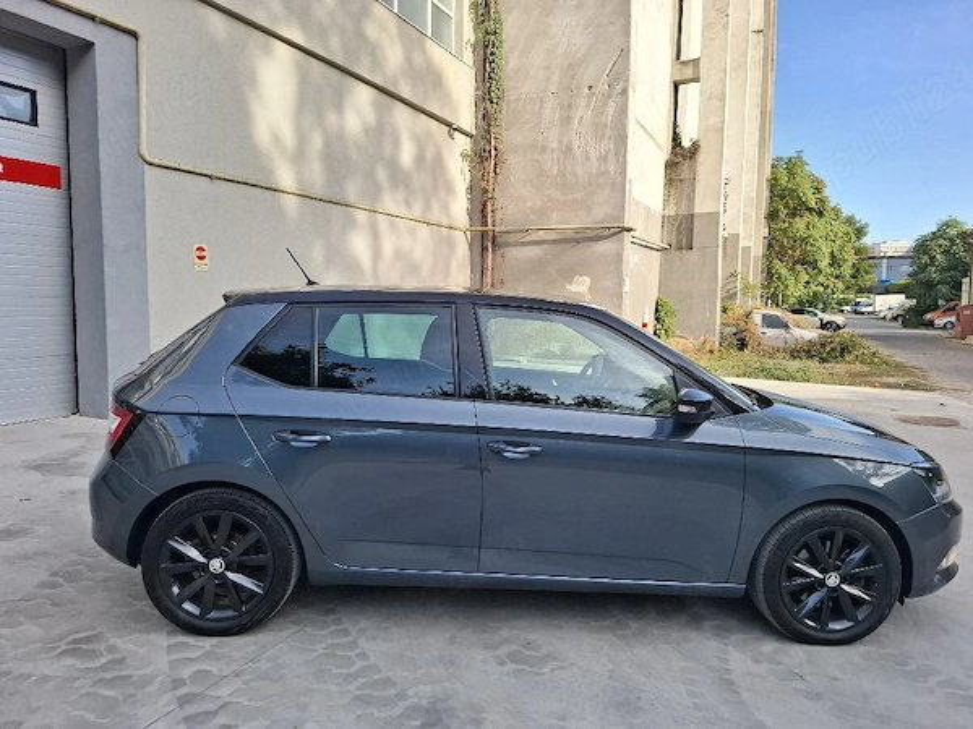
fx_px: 646
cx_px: 486
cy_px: 364
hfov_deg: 73.9
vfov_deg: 58.9
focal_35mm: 23
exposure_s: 1/769
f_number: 1.8
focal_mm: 5.54
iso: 50
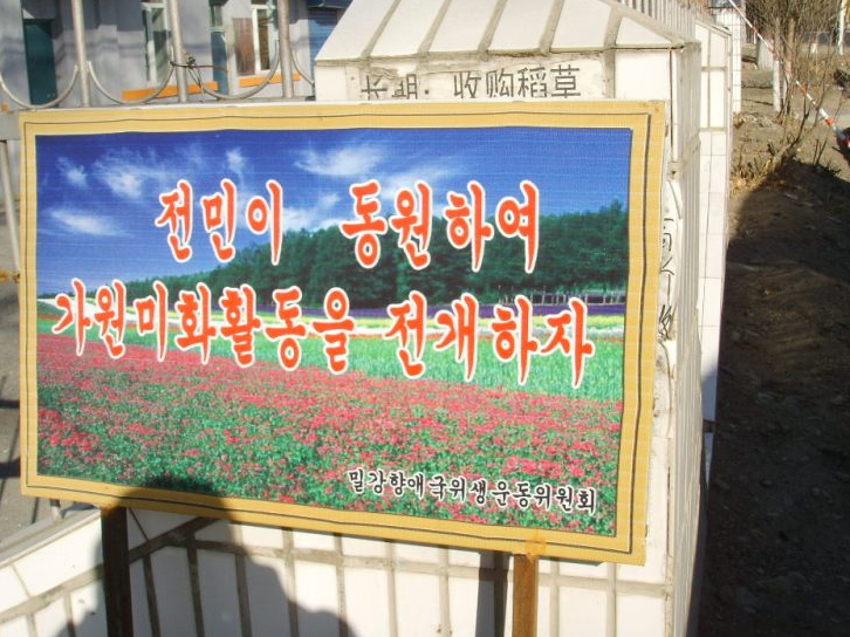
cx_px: 411
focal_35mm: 43
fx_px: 1056
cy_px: 300
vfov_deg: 33.6
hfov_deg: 43.9
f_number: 6.3
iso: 50
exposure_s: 1/350
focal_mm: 6.6
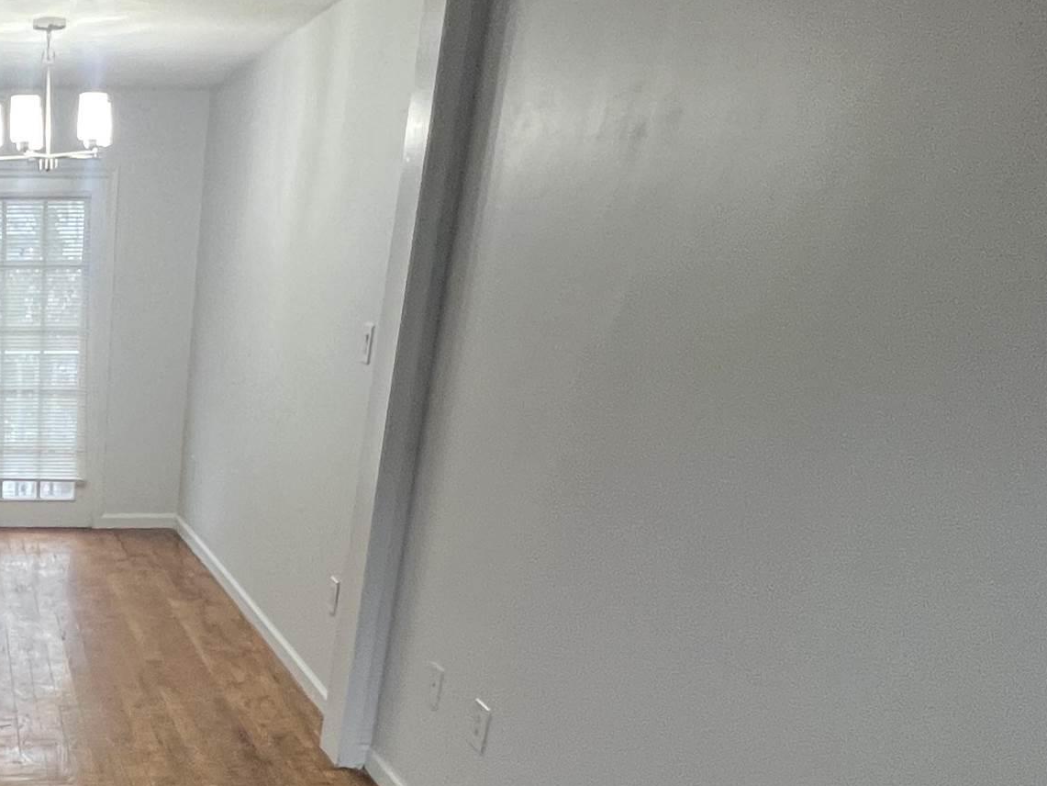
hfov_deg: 43.6
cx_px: -40
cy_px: 747
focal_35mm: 35
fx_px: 1059
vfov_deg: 37.3
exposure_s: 1/60
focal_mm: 1.57
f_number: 1.8
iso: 250
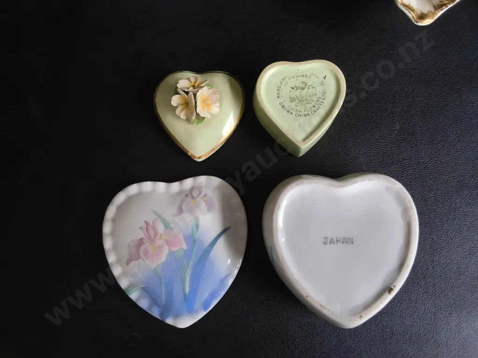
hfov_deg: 65.3
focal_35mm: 27
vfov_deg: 51.4
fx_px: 373
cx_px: 239
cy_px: 179
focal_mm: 2.87
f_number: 2
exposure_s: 1/100
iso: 160
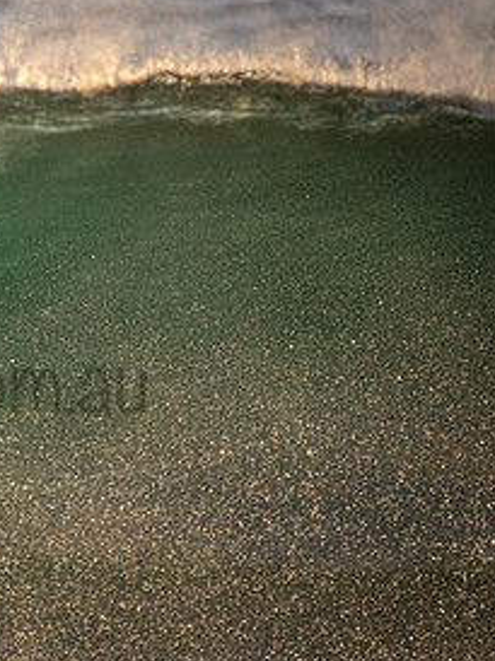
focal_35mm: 1527
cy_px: 358
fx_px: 29160
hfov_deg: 1.0
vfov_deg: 1.3
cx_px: -109
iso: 900
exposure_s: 1/2000
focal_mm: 500
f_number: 5.6
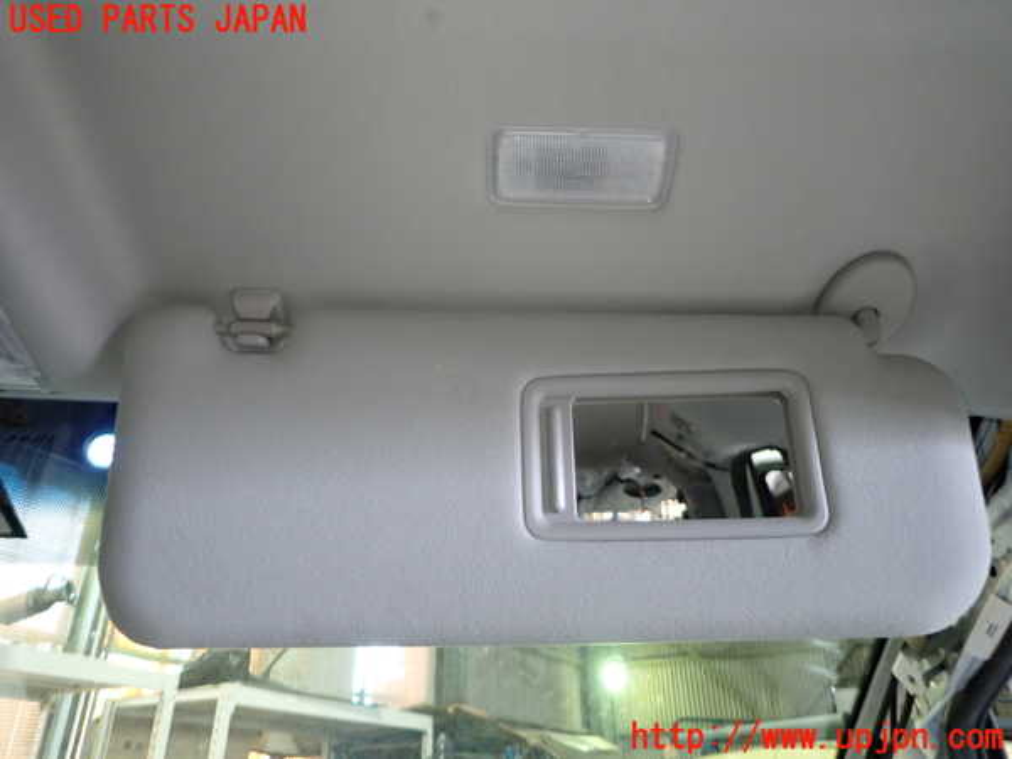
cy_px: 380
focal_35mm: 25
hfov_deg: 69.4
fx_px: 731
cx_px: 506
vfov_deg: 54.9
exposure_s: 1/30
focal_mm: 4.5
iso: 200
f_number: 2
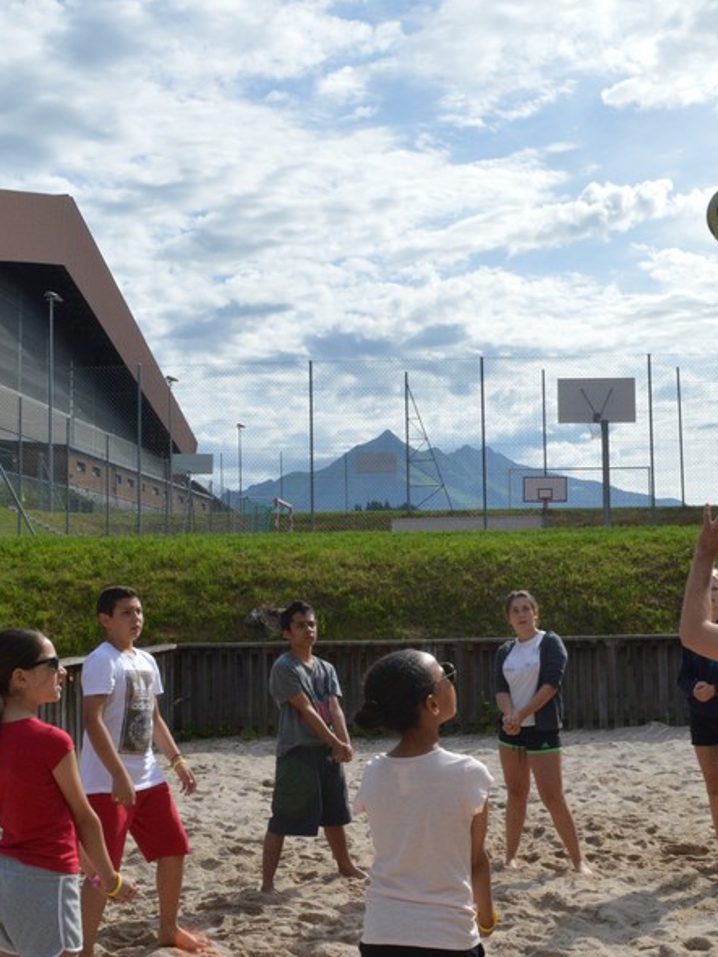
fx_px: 1244
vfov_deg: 42.0
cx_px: 452
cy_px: 515
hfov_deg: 32.0
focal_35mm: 45
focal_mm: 18
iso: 800
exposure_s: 1/640
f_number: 18
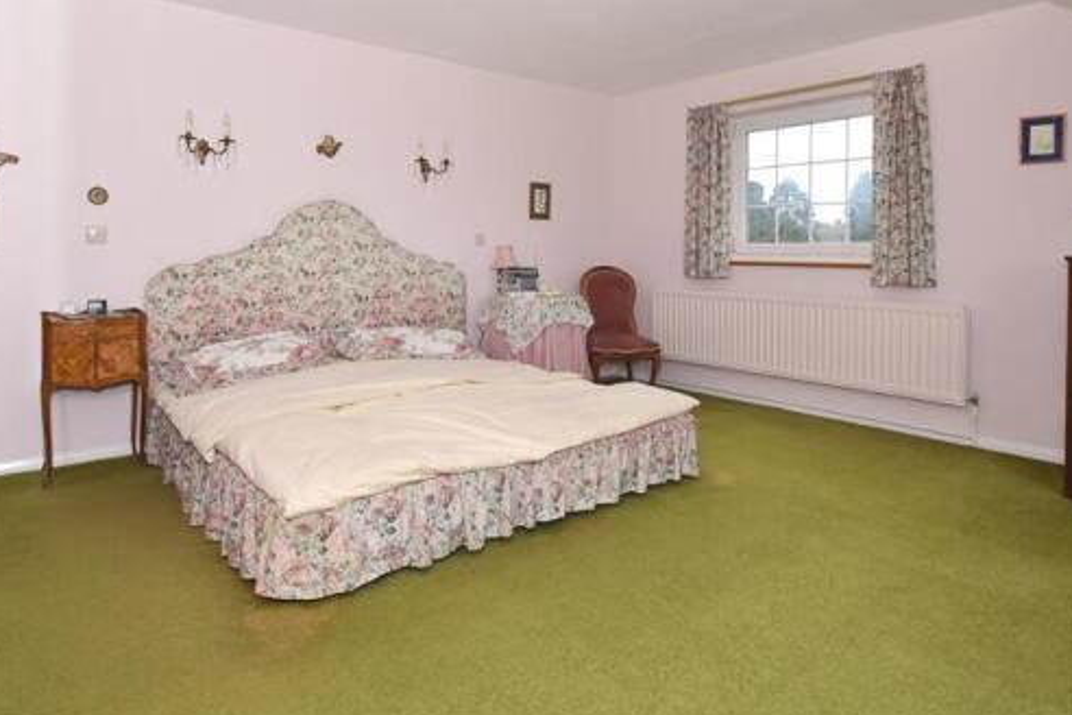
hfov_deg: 83.9
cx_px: 562
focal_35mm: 20
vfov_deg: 61.0
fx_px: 596
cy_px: 263
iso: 200
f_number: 5.6
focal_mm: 10
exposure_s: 1/125
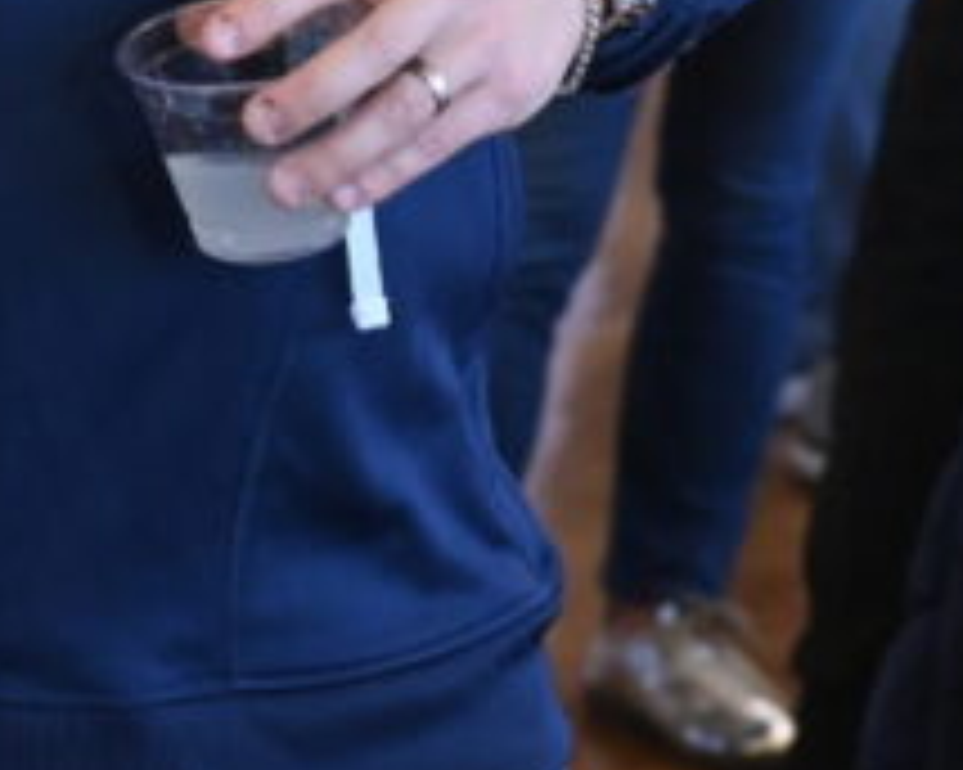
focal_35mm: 279
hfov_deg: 6.9
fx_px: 7948
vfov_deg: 5.4
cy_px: -691
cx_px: -50
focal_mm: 62
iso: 1250
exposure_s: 1/200
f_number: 4.5
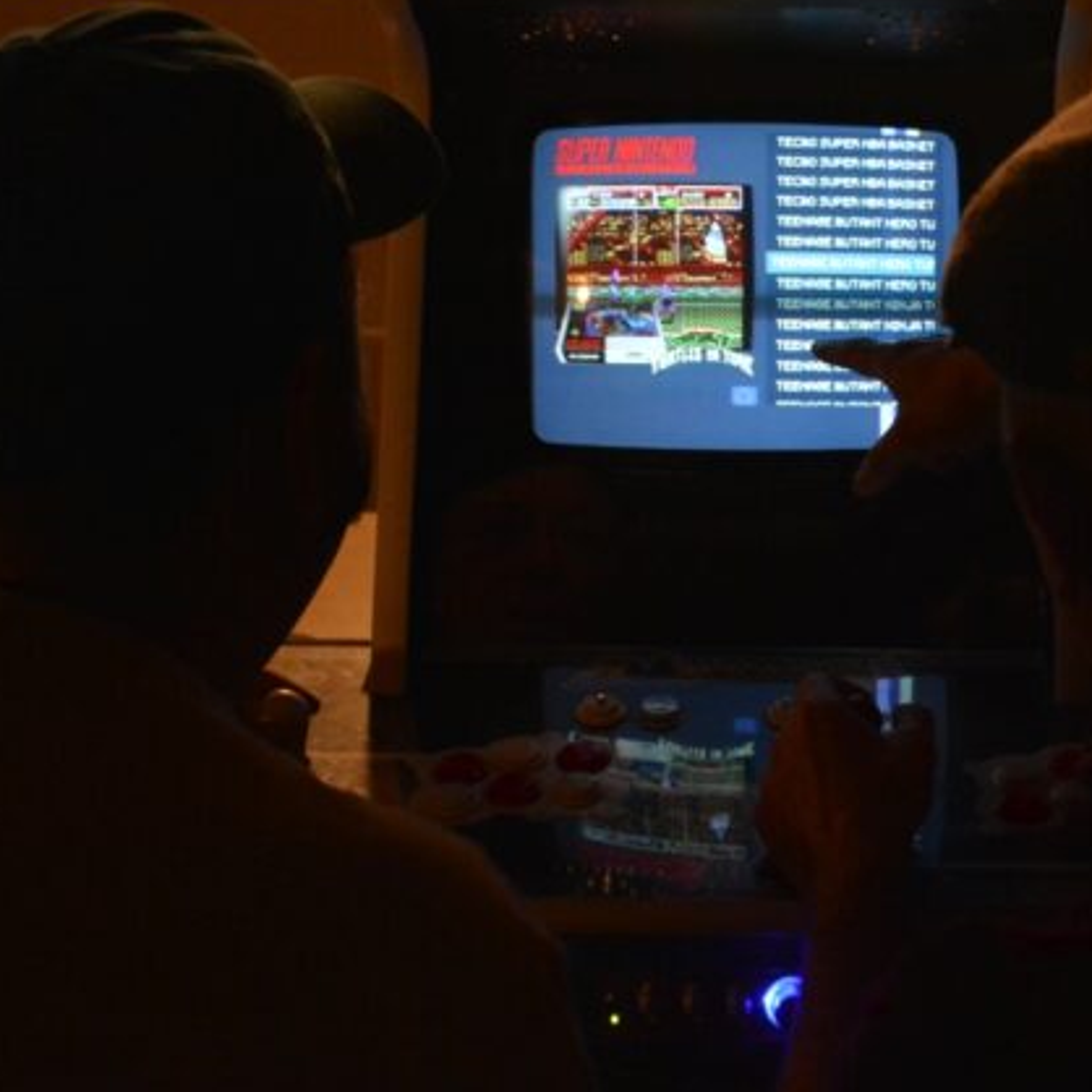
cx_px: 901
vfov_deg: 23.1
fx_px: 2677
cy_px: 512
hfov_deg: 22.7
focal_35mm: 75
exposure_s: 1/60
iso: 3200
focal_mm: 32
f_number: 4
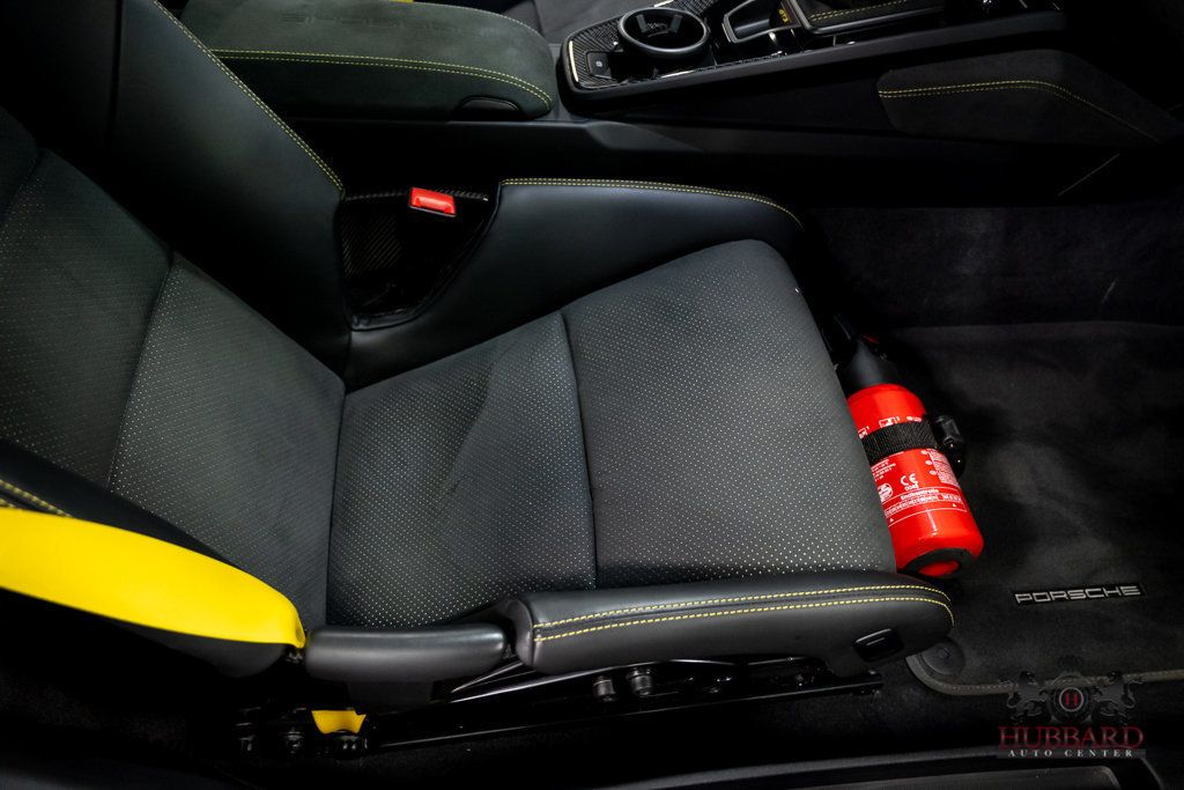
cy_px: 395
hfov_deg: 67.4
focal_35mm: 27
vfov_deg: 47.9
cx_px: 592
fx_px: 888
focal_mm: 27
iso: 3200
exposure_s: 1/60
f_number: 4
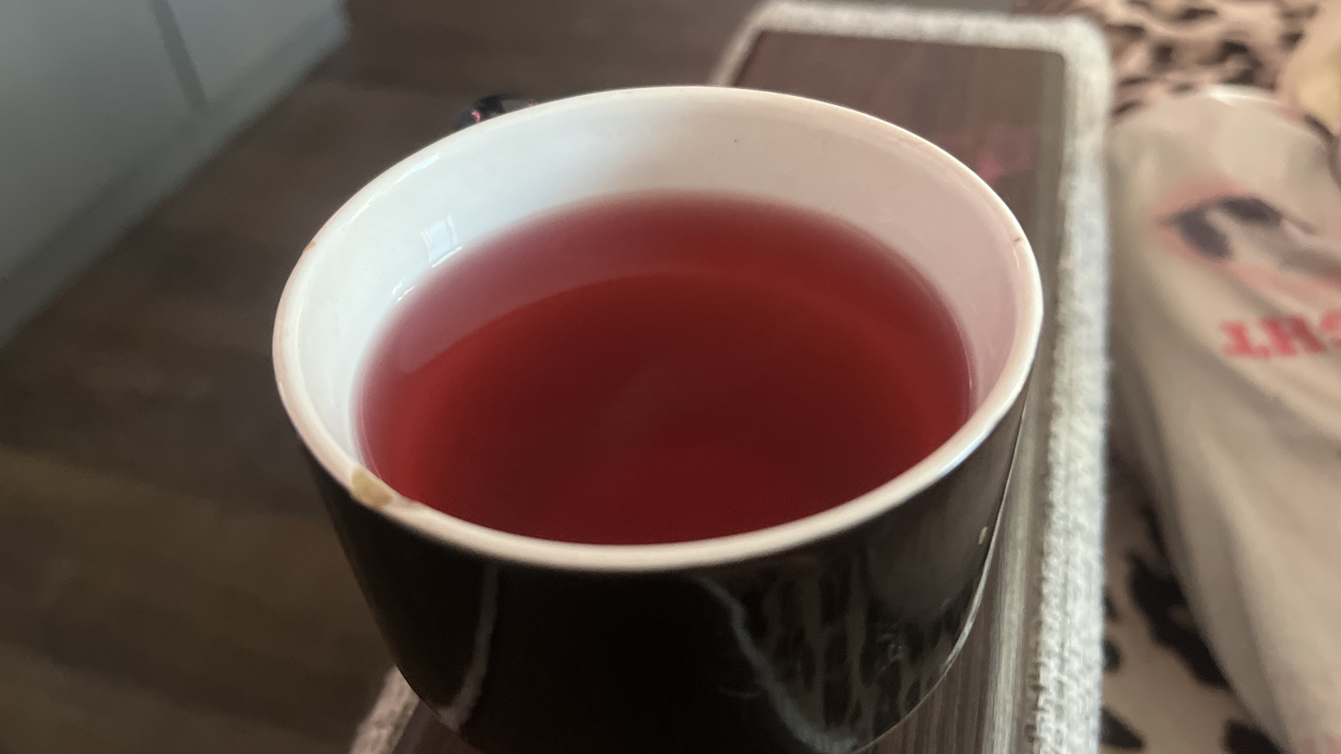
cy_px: 305
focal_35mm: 29
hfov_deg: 66.1
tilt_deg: -40.1
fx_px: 1031
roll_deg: +5.6
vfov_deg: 40.0
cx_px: 658
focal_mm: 5.1
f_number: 1.6
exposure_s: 1/36
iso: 640
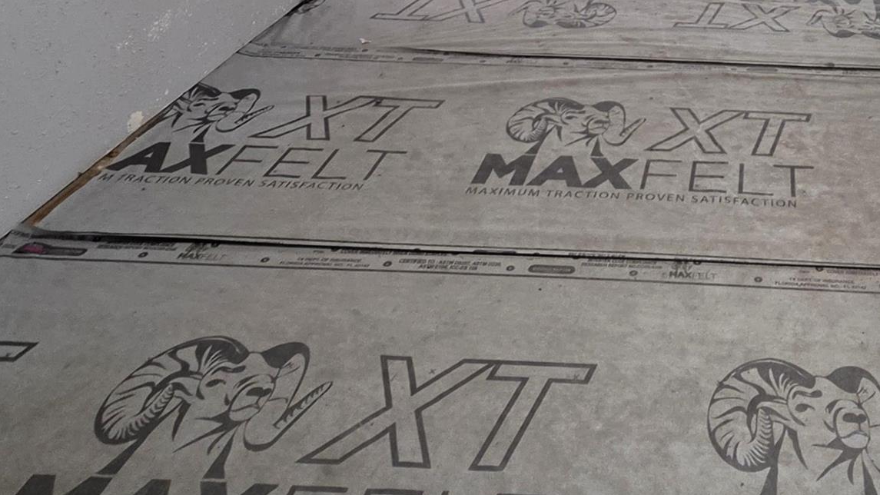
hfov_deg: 48.9
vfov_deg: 25.2
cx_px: 737
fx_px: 887
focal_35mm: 38
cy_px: -210
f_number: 1.9
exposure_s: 1/60
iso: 160
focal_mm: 2.2
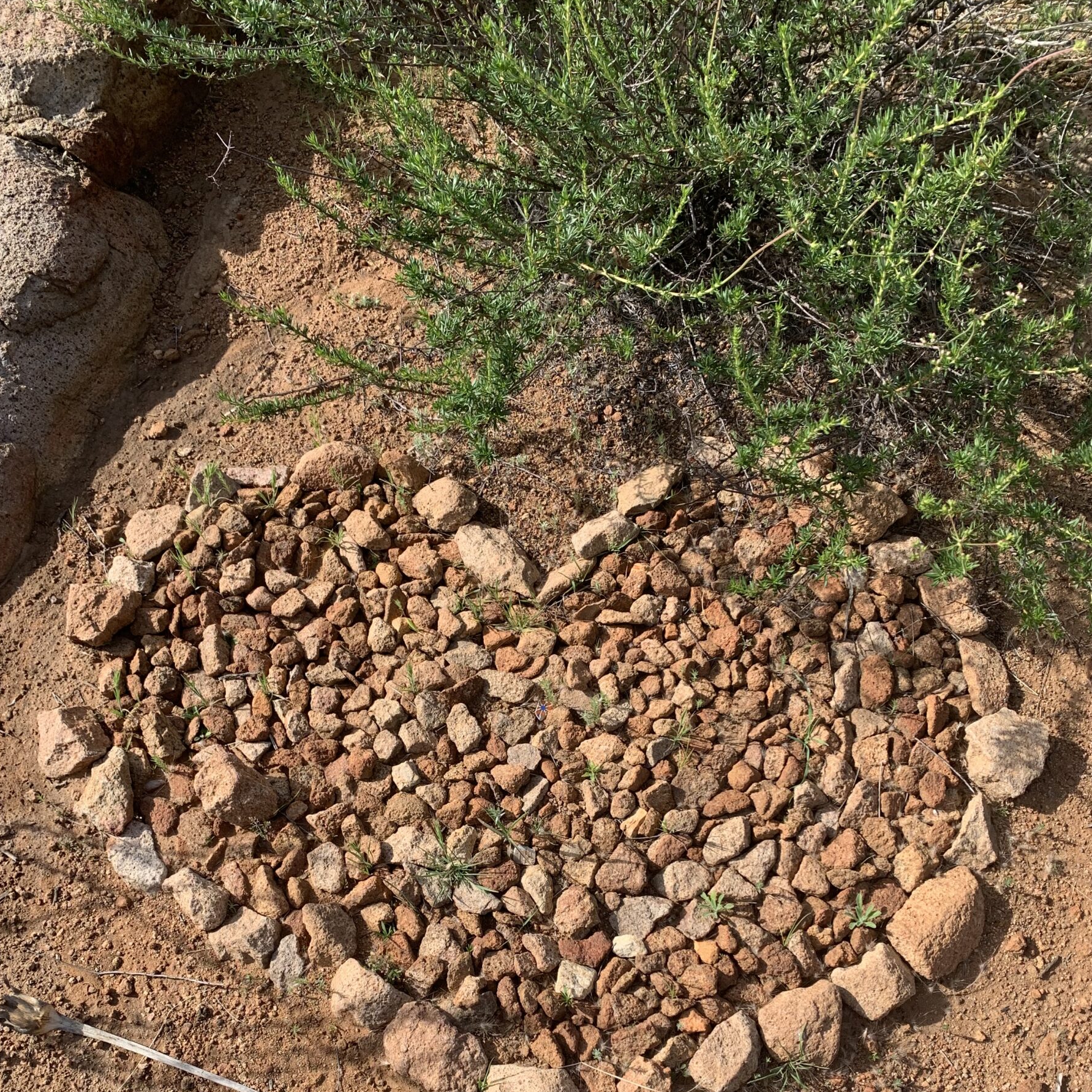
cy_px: 753
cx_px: 525
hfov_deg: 49.7
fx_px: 1178
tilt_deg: -72.0
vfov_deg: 48.7
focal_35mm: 33
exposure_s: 1/1266
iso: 25
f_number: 1.8
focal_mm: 4.25
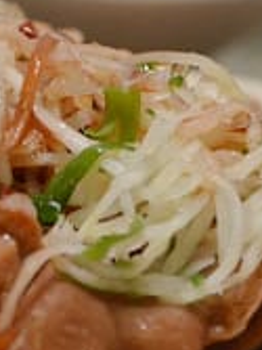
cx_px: 9
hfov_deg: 5.4
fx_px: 2769
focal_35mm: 274
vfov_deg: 7.2
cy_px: 166
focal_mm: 50
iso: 2000
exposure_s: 1/100
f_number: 4.5
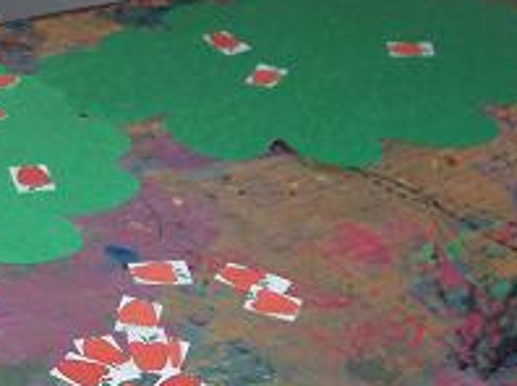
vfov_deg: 15.4
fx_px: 1417
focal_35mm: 95
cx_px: 0
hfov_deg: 20.0
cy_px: 51
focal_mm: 5.6
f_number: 2.8
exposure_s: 1/60
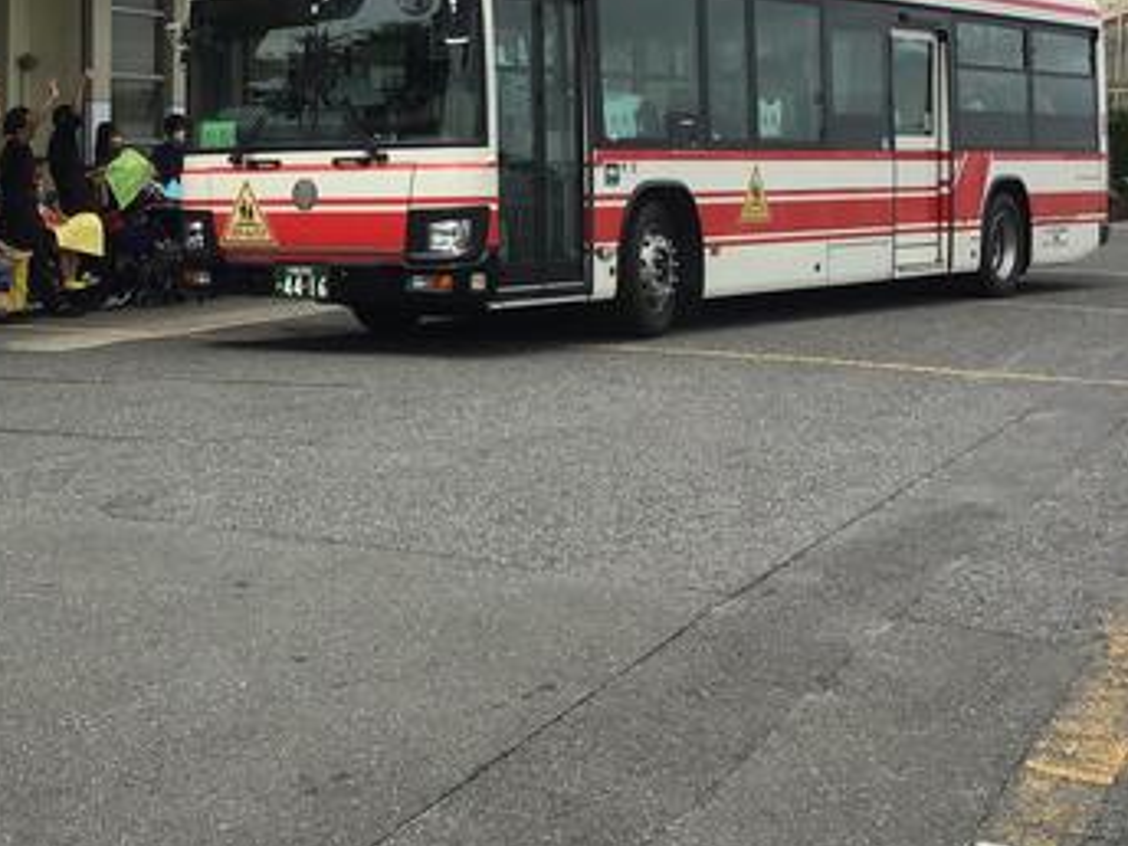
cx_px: 262
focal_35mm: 63
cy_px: 257
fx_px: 2053
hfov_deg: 30.1
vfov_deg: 23.1
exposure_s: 1/1164
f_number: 2.4
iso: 25
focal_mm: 3.3
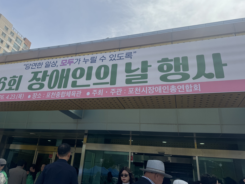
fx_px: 191
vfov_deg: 51.3
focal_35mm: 27
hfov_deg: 65.1
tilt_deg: +25.6
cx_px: 109
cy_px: 82
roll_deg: -5.9
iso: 80
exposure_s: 1/5348
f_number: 1.78
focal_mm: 6.76
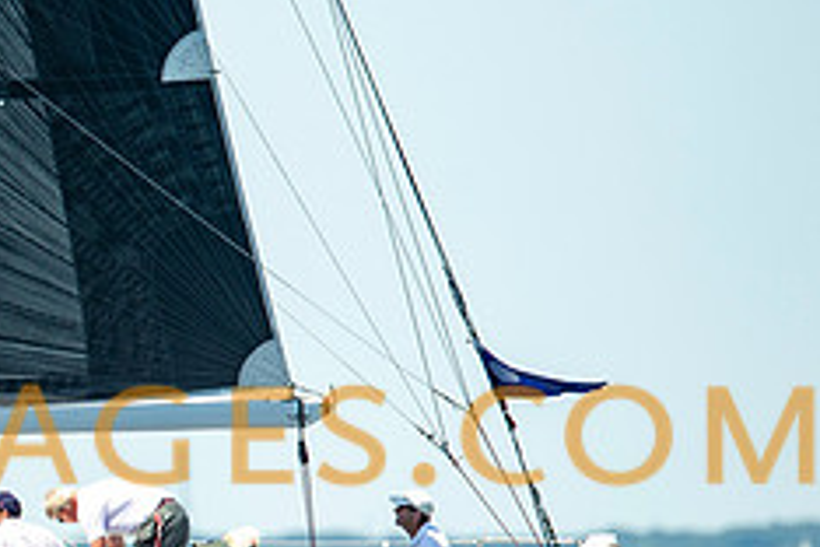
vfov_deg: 0.9
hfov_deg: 1.4
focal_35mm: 1521
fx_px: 34642
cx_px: -193
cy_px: 414
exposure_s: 1/1600
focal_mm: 600
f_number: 5
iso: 400
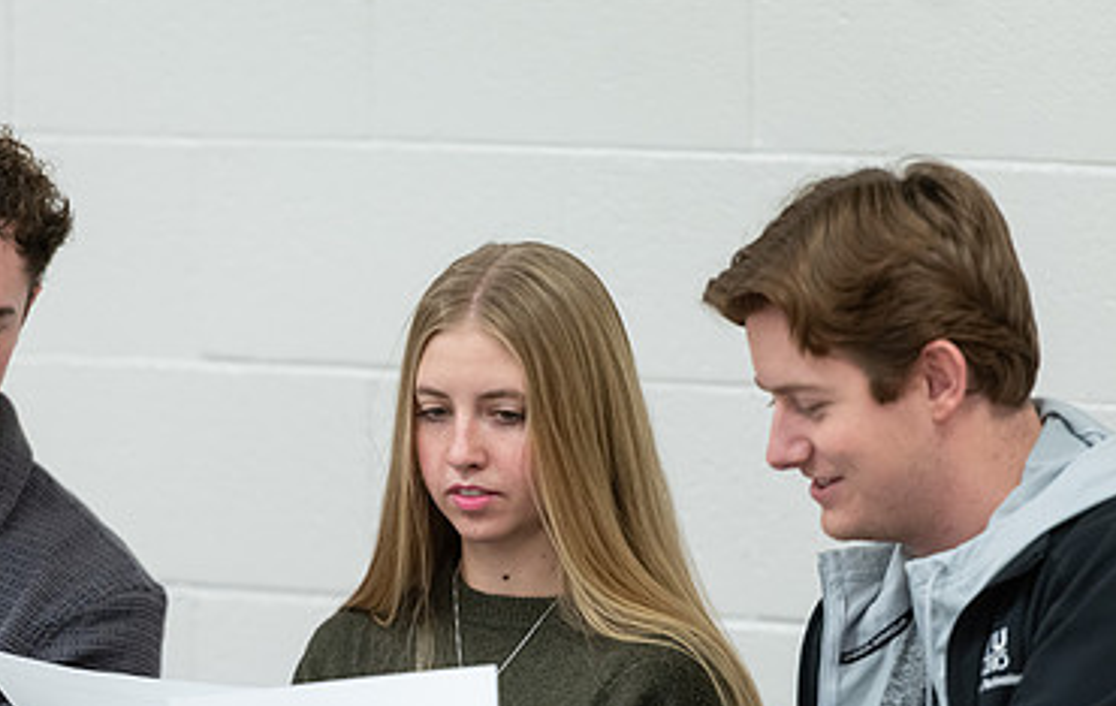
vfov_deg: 4.1
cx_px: 362
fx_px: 9948
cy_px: 522
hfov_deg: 6.4
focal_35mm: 326
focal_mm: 200
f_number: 2.8
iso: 1250
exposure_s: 1/250
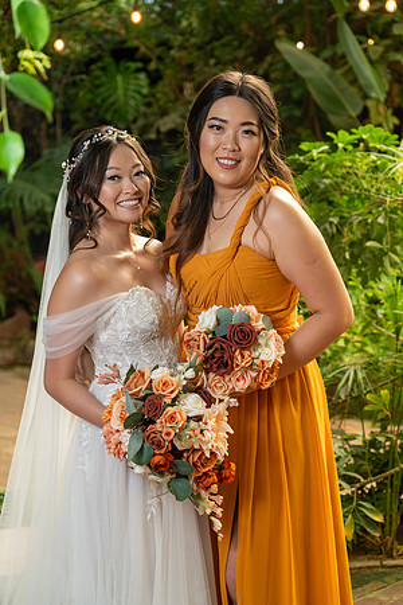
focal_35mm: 73
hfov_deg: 18.7
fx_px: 1226
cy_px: 302
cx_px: 202
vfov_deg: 27.7
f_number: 4
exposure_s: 1/80
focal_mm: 73
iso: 500
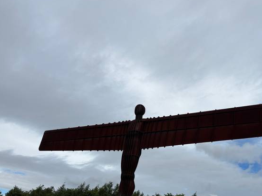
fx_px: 257
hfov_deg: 53.4
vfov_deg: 41.5
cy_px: 121
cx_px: 163
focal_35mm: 34
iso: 50
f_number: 1.6
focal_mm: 5.96
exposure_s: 1/5618
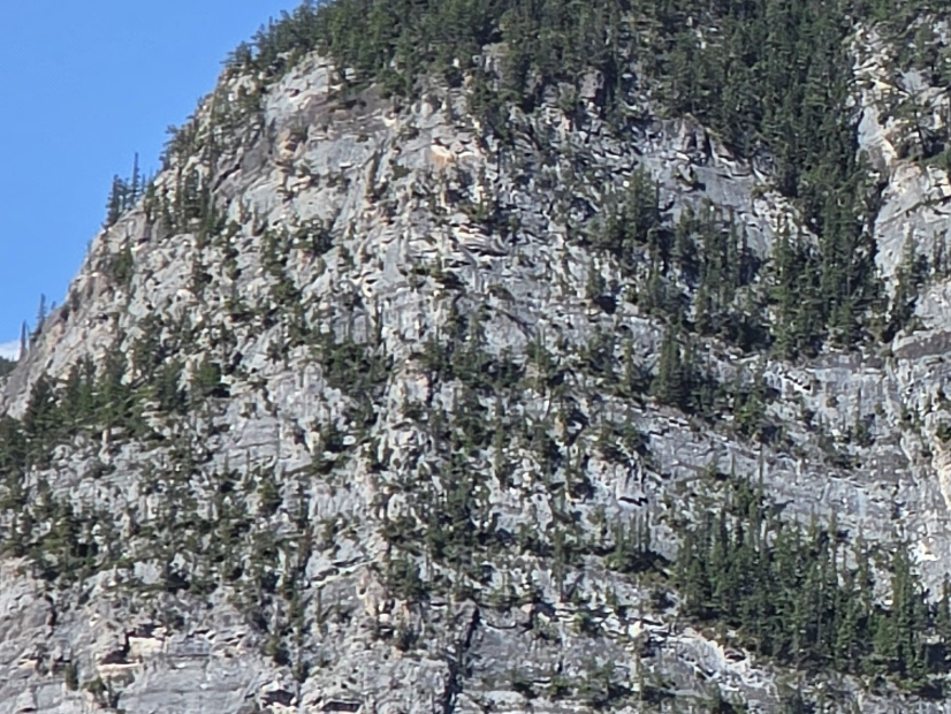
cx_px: 2016
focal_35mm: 334
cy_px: 183
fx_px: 9179
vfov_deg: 4.5
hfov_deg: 5.8
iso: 25
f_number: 2.4
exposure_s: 1/848
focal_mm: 7
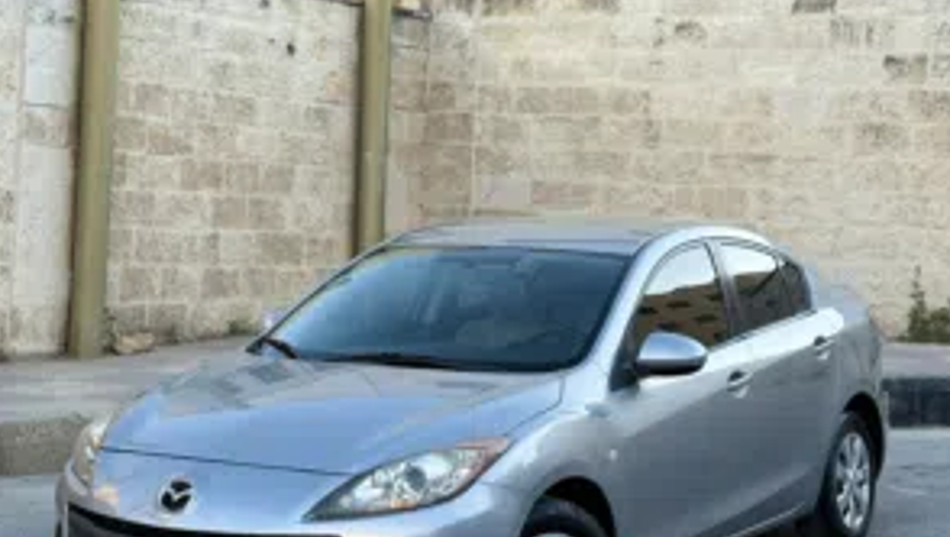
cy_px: 165
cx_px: 475
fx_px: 1941
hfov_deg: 27.5
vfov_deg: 15.7
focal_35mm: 77
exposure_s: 1/363
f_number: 1.6
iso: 50
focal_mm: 5.96
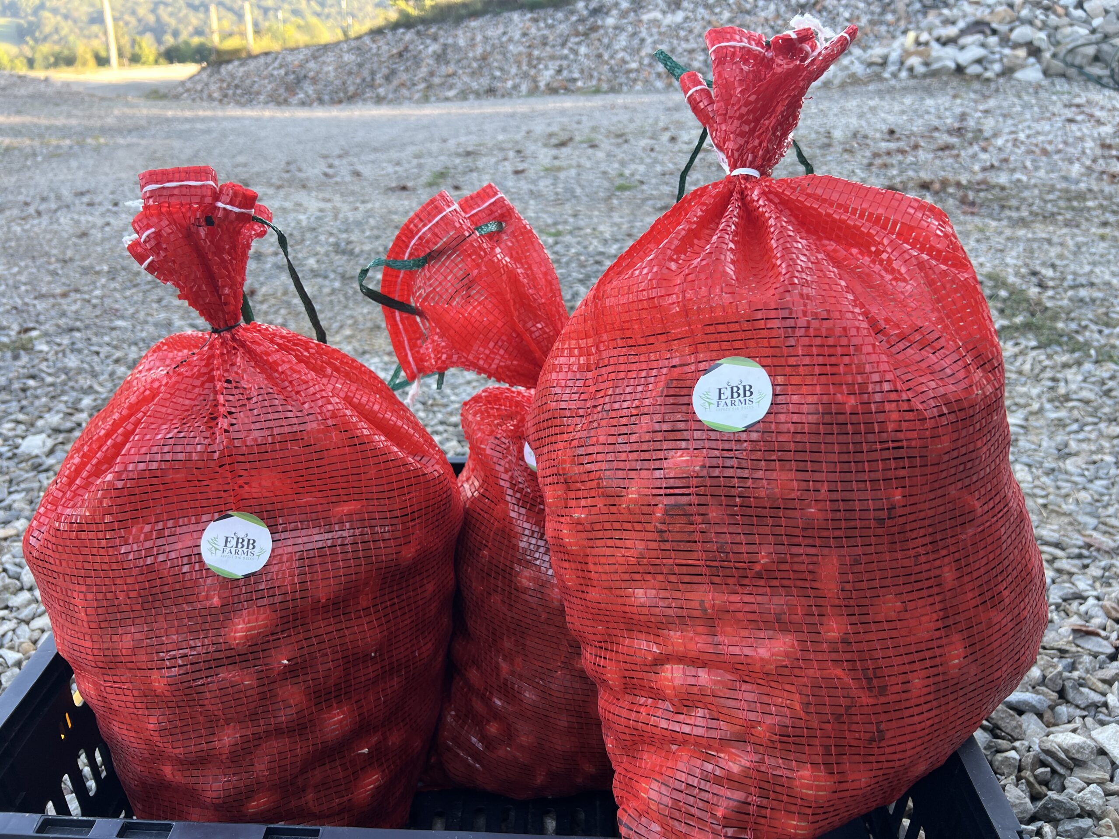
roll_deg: -2.8
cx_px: 560
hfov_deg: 67.3
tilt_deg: -29.0
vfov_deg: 53.1
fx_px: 840
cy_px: 420
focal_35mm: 26
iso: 40
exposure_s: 1/121
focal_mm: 5.7
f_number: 1.5
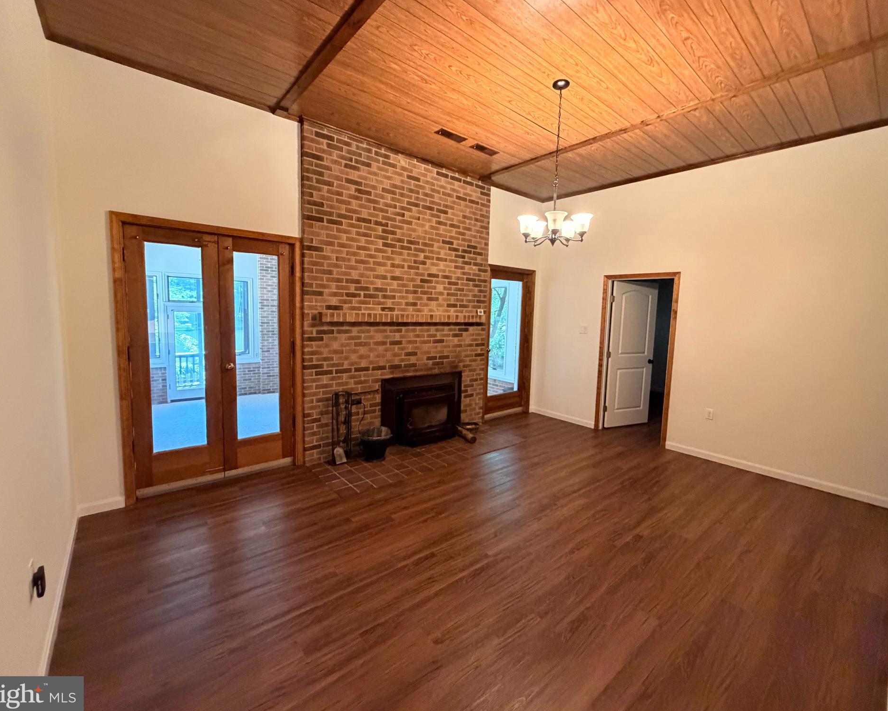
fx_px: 394
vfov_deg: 84.0
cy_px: 350
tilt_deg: -6.5
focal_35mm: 15
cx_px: 452
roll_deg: -1.8
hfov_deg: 96.8
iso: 640
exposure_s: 1/60
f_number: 2.2
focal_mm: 2.22
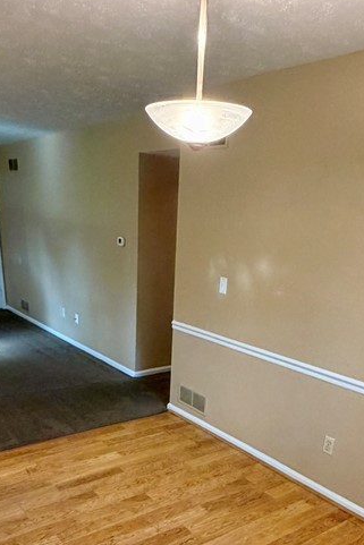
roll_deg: -3.4
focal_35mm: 31
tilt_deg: -26.6
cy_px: 437
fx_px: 470
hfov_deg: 42.3
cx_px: 175
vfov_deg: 55.9
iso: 500
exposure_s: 1/60
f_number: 2.2
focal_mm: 2.22
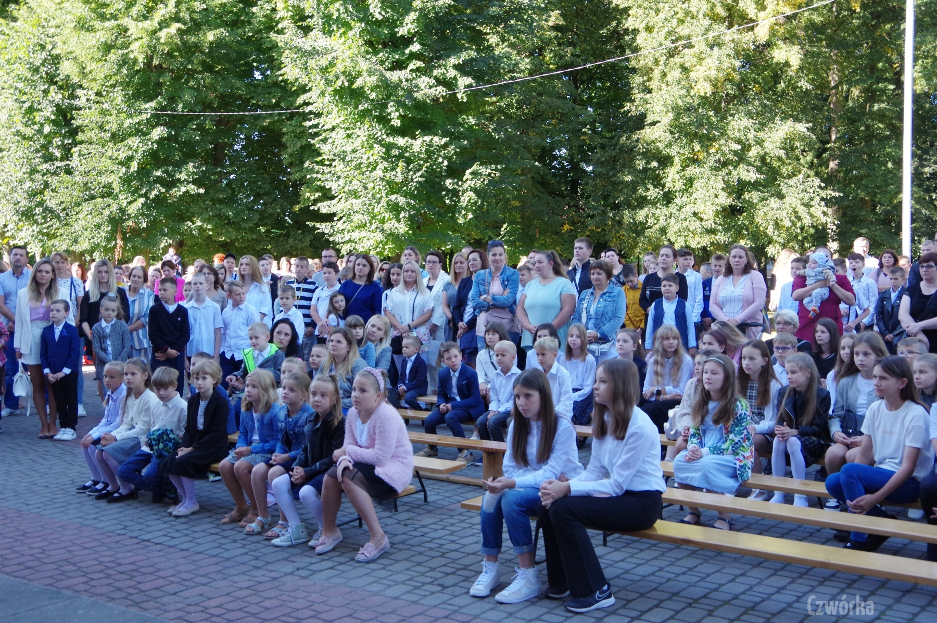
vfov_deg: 31.8
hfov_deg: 46.4
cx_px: 468
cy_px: 312
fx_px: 1092
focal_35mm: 42
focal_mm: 28
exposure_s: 1/320
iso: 1600
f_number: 8
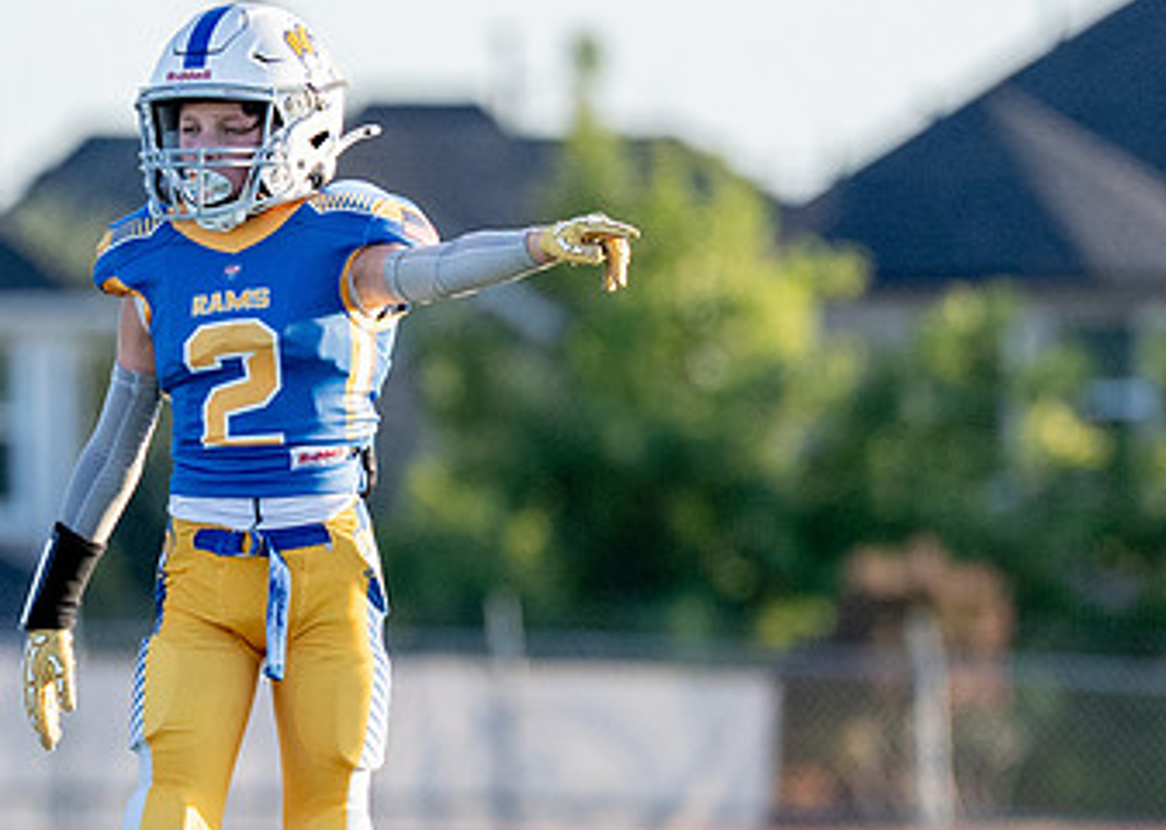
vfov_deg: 1.7
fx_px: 27425
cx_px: 249
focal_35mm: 829
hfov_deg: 2.4
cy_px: 440
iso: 400
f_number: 2.8
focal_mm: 200
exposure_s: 1/3200
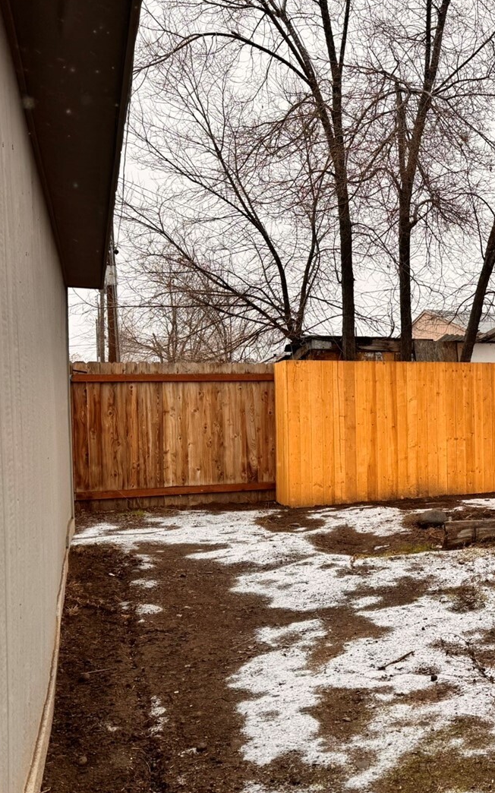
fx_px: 842
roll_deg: +1.5
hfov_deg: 29.4
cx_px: 552
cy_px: 409
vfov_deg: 50.4
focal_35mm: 39
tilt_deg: -2.2
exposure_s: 1/376
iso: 80
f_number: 1.78
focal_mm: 6.76
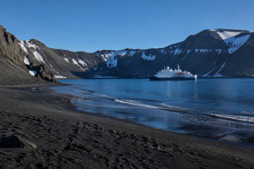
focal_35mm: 48
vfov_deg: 28.1
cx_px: 127
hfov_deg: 41.1
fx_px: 339
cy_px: 84
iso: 200
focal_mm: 48
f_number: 9
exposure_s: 1/160
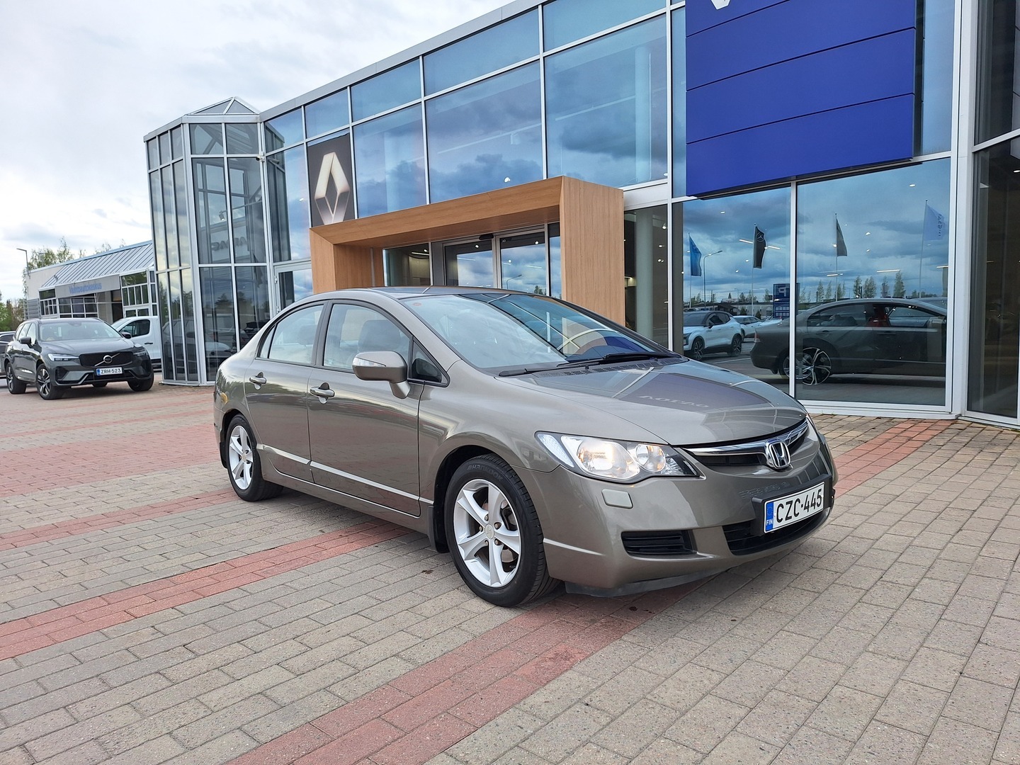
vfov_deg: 58.9
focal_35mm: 23
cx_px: 510
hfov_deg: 73.9
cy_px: 382
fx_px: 678
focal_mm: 5.54
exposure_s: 1/704
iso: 40
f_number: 1.8
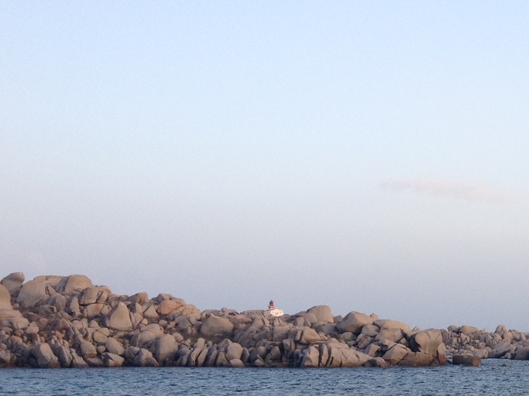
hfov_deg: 22.3
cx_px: 611
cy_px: 274
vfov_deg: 17.9
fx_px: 1253
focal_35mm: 82
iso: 64
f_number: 2.4
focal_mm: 4.28
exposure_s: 1/206
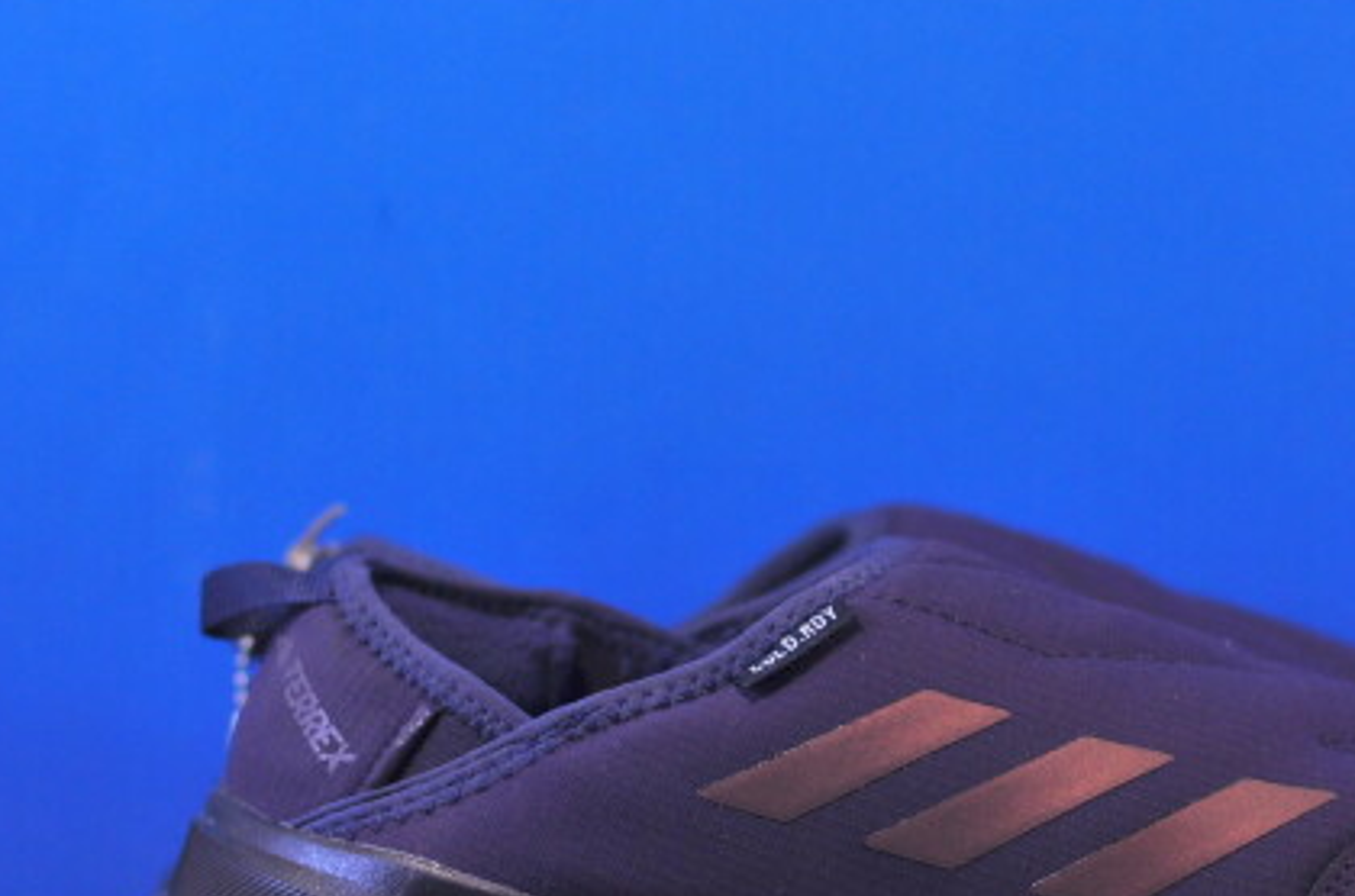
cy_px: 524
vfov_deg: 9.5
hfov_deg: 14.3
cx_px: 942
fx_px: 5370
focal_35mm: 143
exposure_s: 1/320
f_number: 2.5
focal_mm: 50
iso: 250
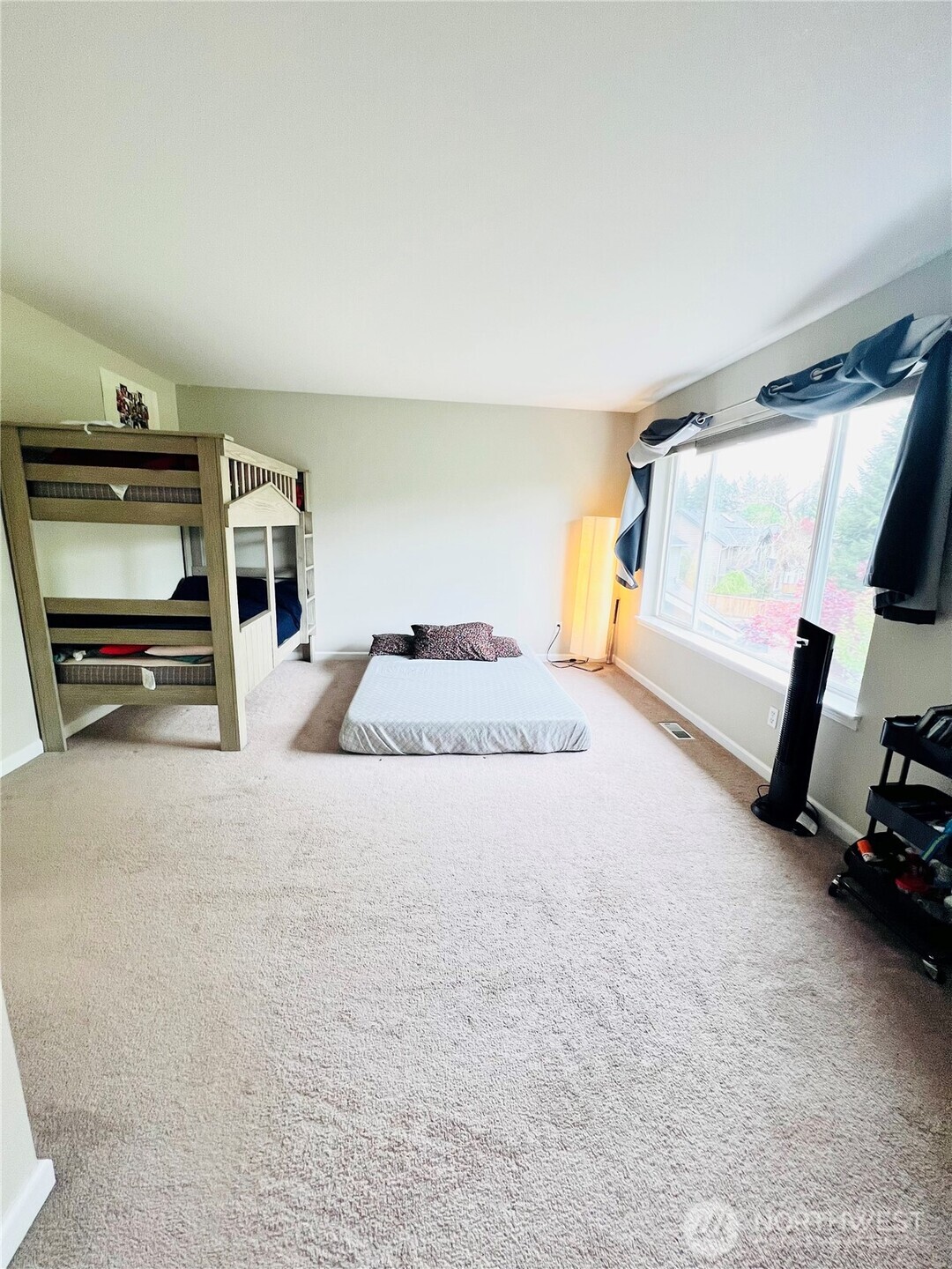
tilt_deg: -11.1
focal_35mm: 13
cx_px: 476
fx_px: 477
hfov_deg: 89.9
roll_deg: -1.6
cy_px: 634
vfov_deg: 106.2
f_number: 1.8
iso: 80
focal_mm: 1.57
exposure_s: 1/120
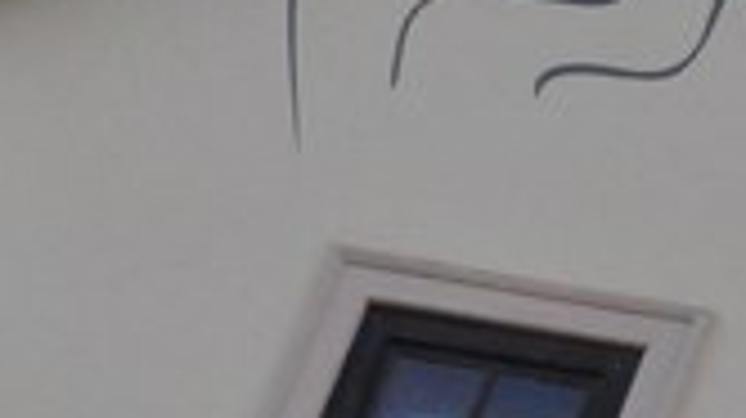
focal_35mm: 398
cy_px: 474
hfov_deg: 5.4
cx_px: 625
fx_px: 7865
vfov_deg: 3.0
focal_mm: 70
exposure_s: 1/3200
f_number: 13
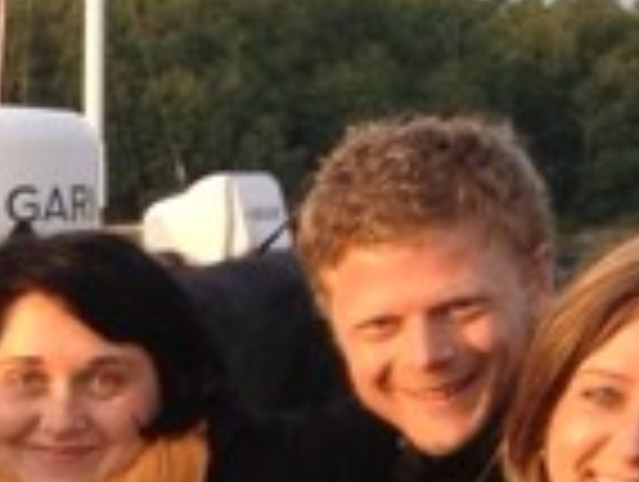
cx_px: -1066
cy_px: 800
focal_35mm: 271
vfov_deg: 5.4
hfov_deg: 6.8
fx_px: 5011
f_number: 2.4
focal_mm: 4.28
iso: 64
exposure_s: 1/182
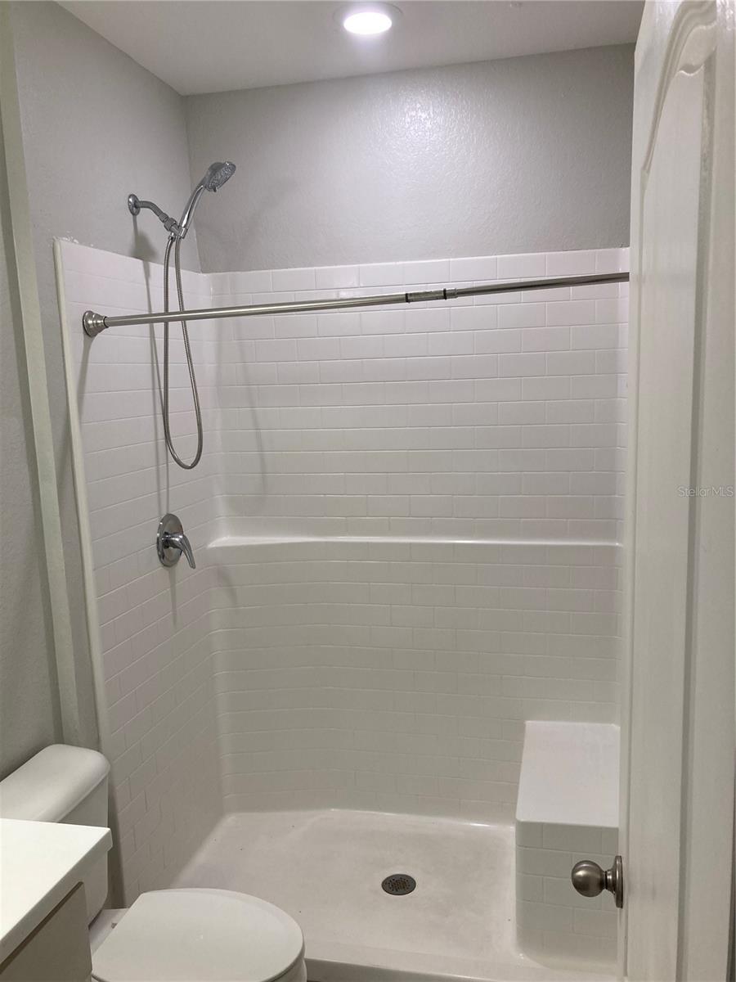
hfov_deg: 49.7
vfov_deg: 63.4
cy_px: 491
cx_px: 368
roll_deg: +2.0
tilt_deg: -7.0
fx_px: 794
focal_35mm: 28
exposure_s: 1/60
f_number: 1.8
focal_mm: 3.99
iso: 50
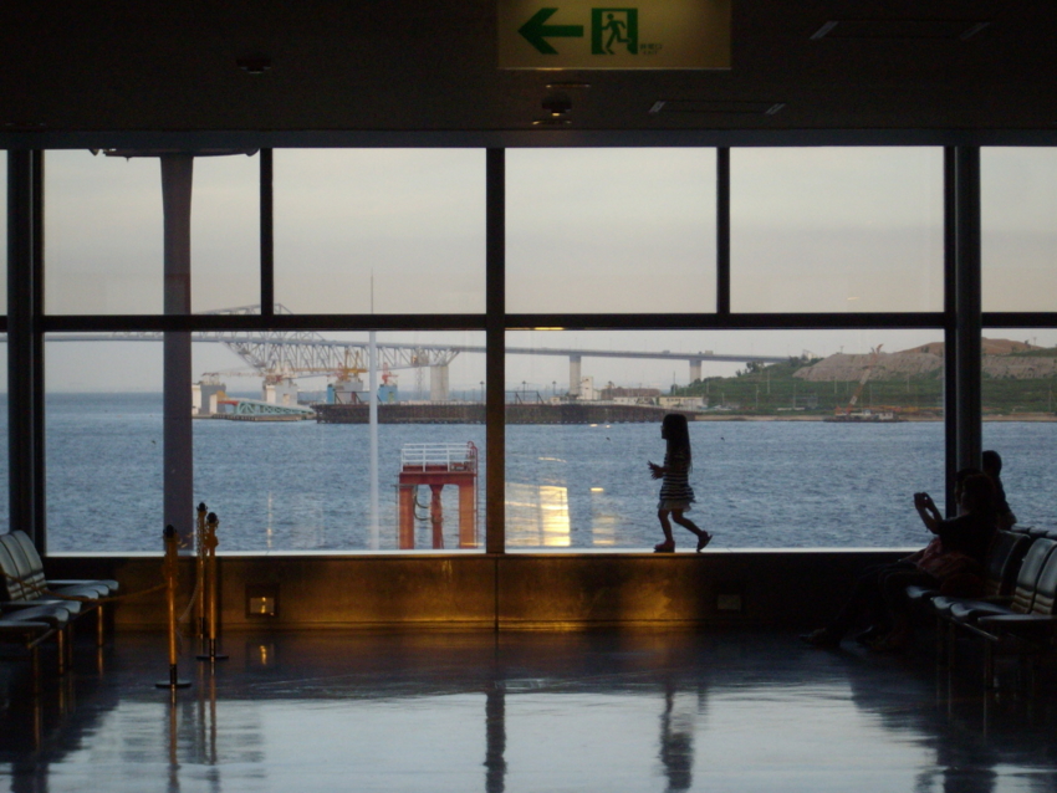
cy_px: 396
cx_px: 528
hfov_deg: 17.6
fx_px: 3421
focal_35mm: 112
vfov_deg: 13.2
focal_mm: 18.6
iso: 160
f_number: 5.2
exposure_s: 1/125
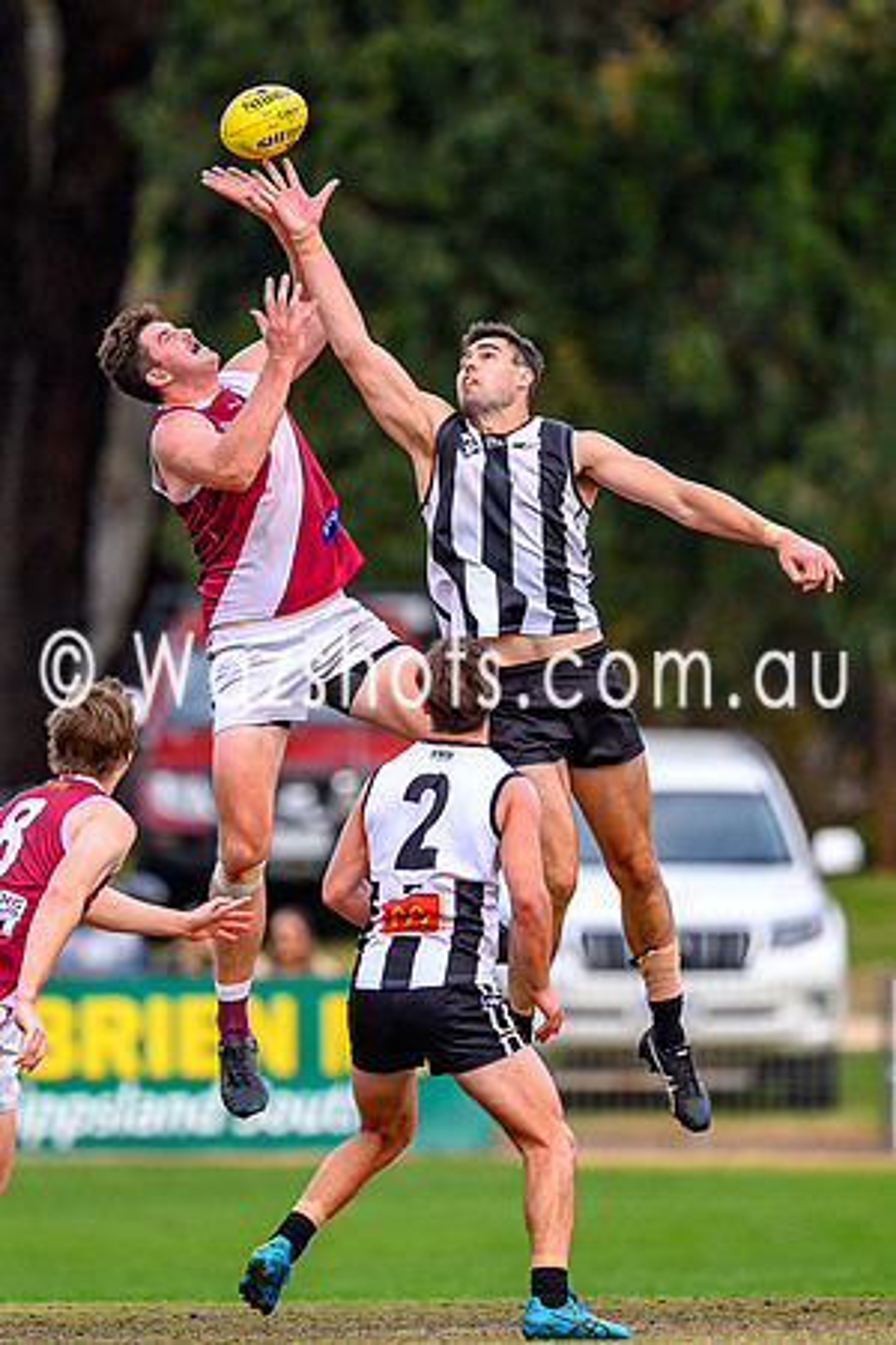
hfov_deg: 1.5
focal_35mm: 894
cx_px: 475
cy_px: 663
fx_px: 33367
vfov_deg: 2.3
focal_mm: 500
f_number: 4
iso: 1250
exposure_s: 1/1600
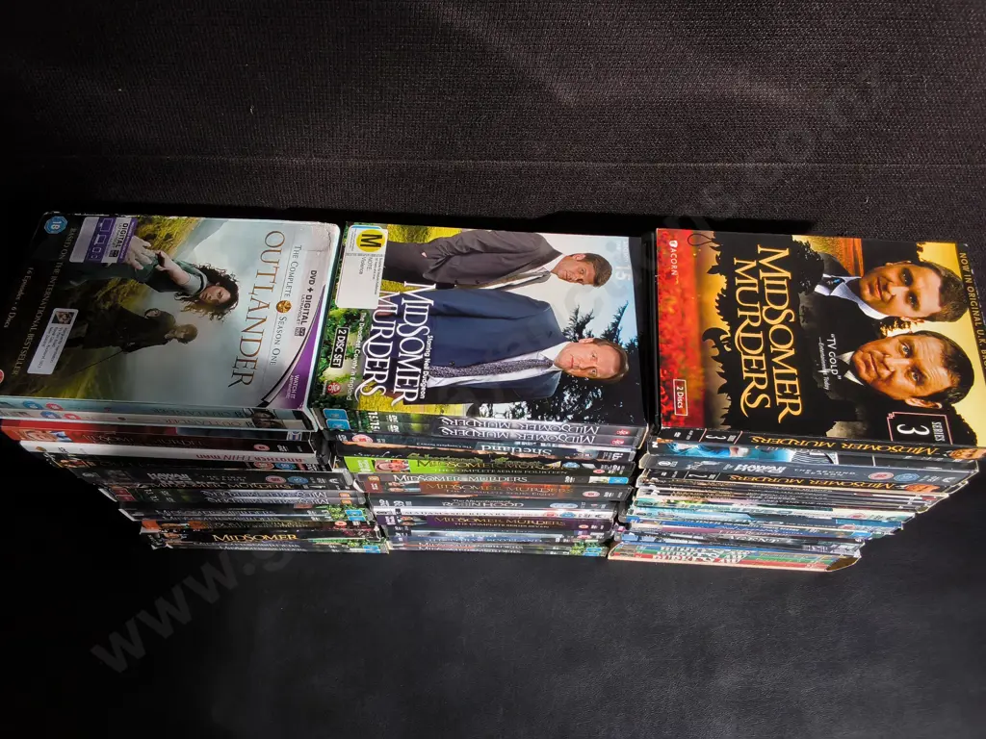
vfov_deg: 51.4
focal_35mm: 27
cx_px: 493
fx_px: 769
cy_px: 370
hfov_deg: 65.3
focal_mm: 2.87
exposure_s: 1/620
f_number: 2
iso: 32
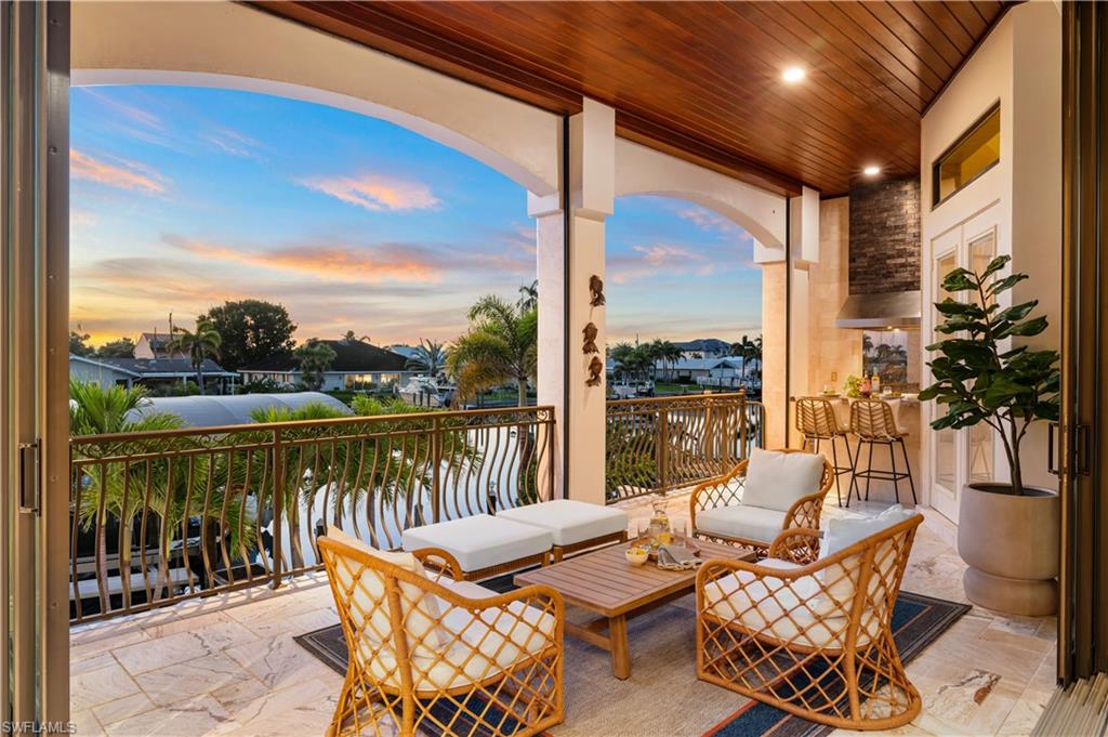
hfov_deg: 76.1
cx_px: 554
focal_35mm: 23
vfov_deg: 55.0
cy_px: 368
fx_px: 707
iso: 320
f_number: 10
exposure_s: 1.6
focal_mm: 23
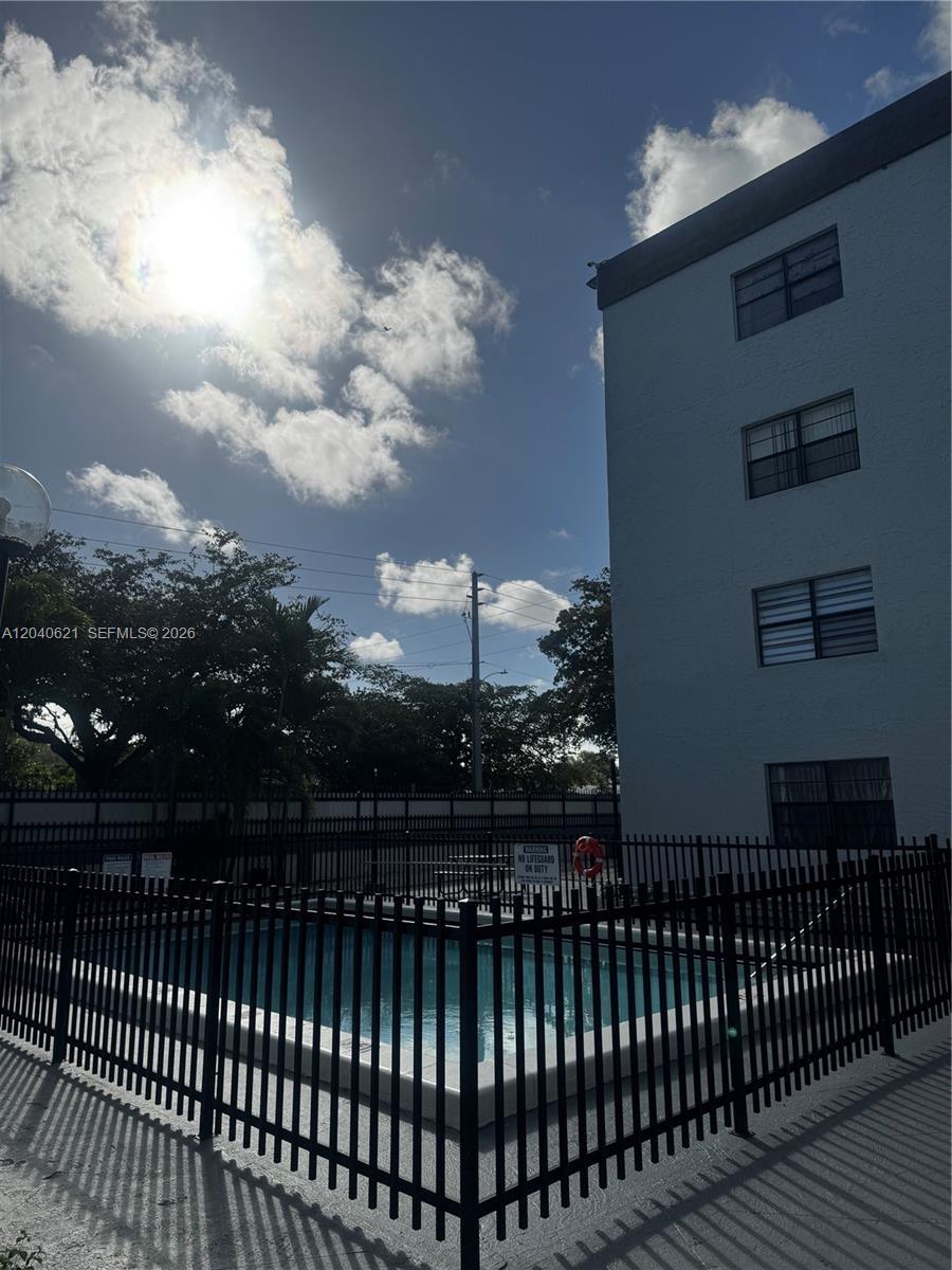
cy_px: 635
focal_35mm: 24
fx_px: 880
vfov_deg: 71.6
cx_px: 476
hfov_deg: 56.8
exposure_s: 1/12346
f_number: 1.78
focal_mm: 6.76
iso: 64
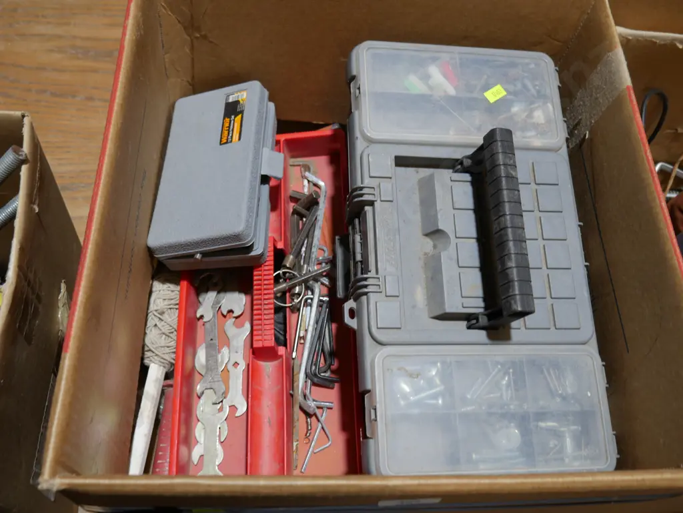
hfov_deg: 56.8
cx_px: 342
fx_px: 632
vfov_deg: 44.2
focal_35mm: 32
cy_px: 256
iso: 200
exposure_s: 1/60
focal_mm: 16
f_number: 3.6
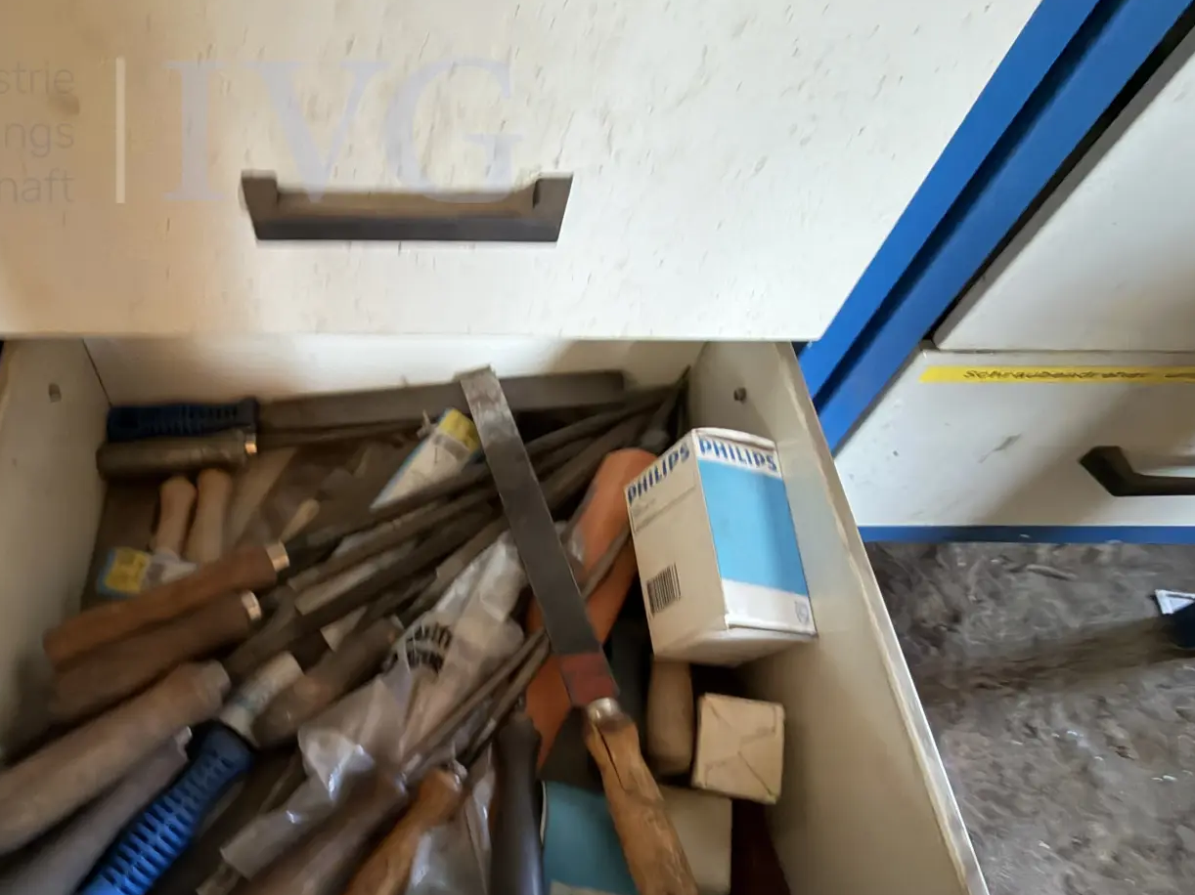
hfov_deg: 73.7
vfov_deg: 59.2
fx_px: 759
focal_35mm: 22
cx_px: 383
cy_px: 620
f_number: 2.2
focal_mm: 2.22
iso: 640
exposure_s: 1/20
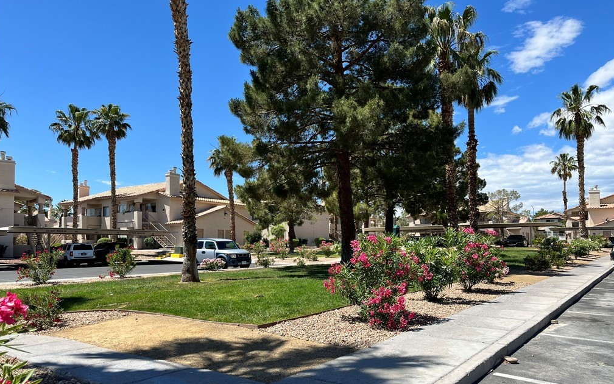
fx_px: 469
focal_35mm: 28
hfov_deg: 66.5
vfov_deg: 44.3
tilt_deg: +2.5
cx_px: 306
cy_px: 229
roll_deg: +0.8
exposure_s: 1/3215
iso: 50
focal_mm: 5.1
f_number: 1.6
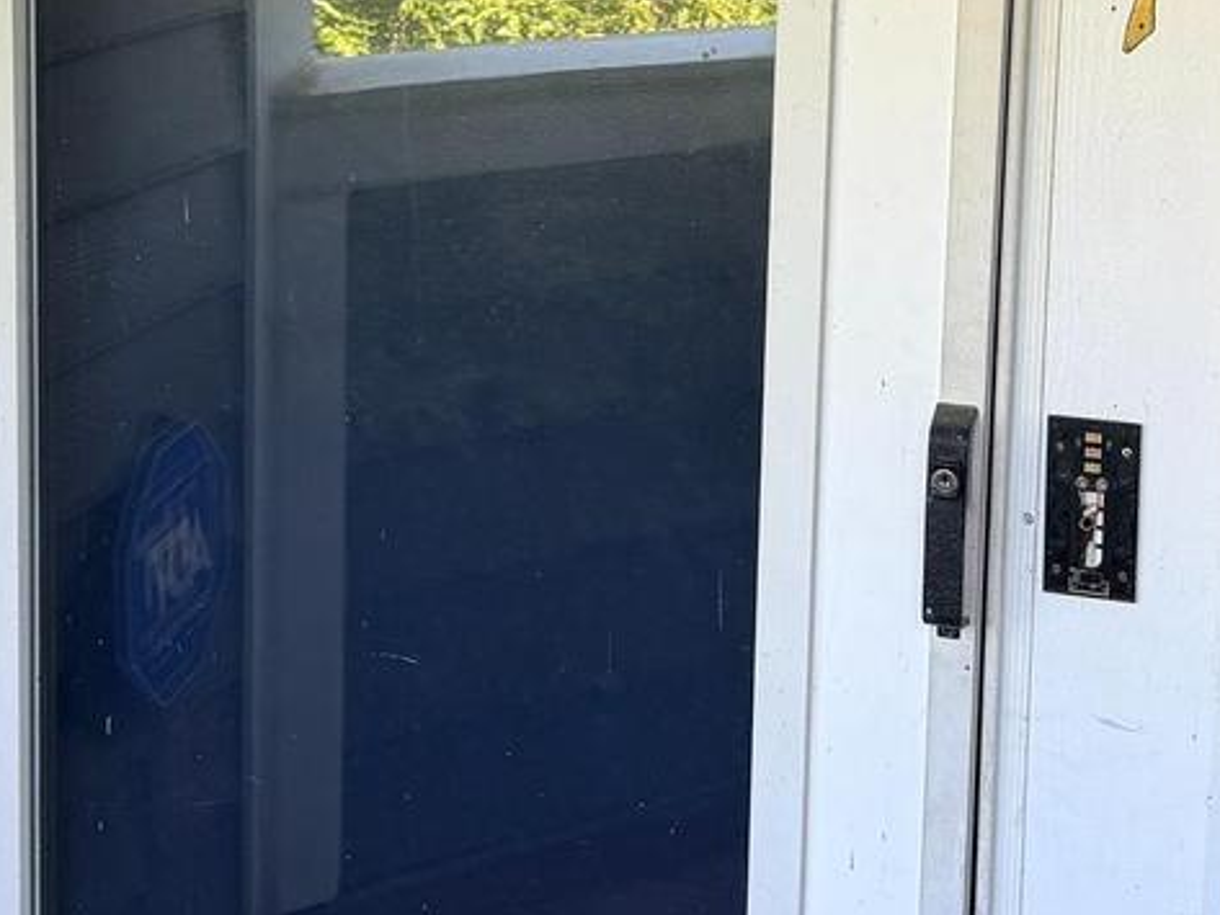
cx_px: 544
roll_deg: -0.3
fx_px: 2573
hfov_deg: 26.7
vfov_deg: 19.7
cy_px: 44
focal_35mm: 73
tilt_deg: -8.6
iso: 80
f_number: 1.78
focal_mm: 6.76
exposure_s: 1/121
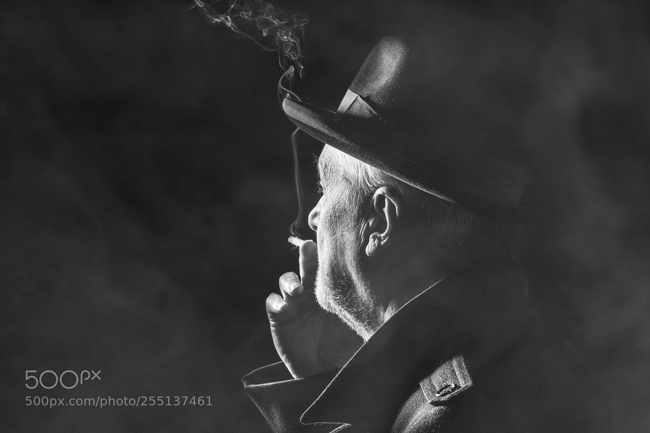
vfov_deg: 16.3
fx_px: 1516
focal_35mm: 84
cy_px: 216
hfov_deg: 24.2
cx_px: 325
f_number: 11
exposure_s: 1/640
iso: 200
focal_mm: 56
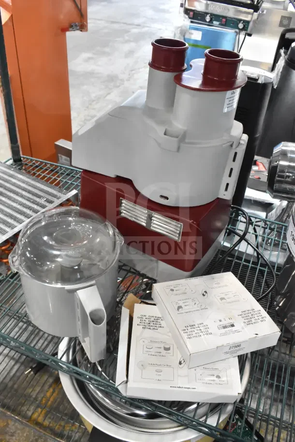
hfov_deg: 43.6
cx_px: 148
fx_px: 369
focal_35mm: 30
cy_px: 221
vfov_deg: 61.9
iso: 6400
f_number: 7.1
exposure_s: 1/200
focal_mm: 20
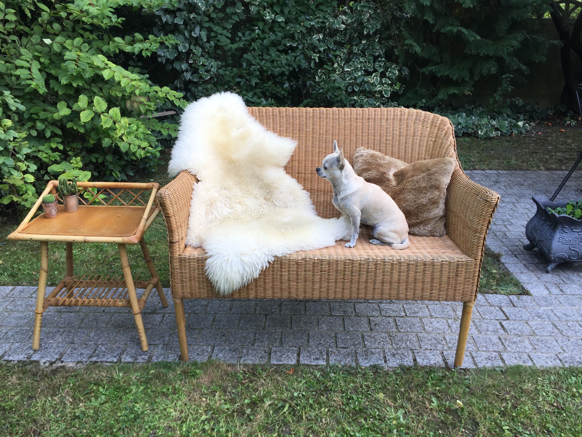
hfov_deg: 61.7
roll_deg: -1.3
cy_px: 218
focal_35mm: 29
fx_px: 488
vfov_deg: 48.2
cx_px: 291
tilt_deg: -21.1
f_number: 2.2
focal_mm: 4.15
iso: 32
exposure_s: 1/110
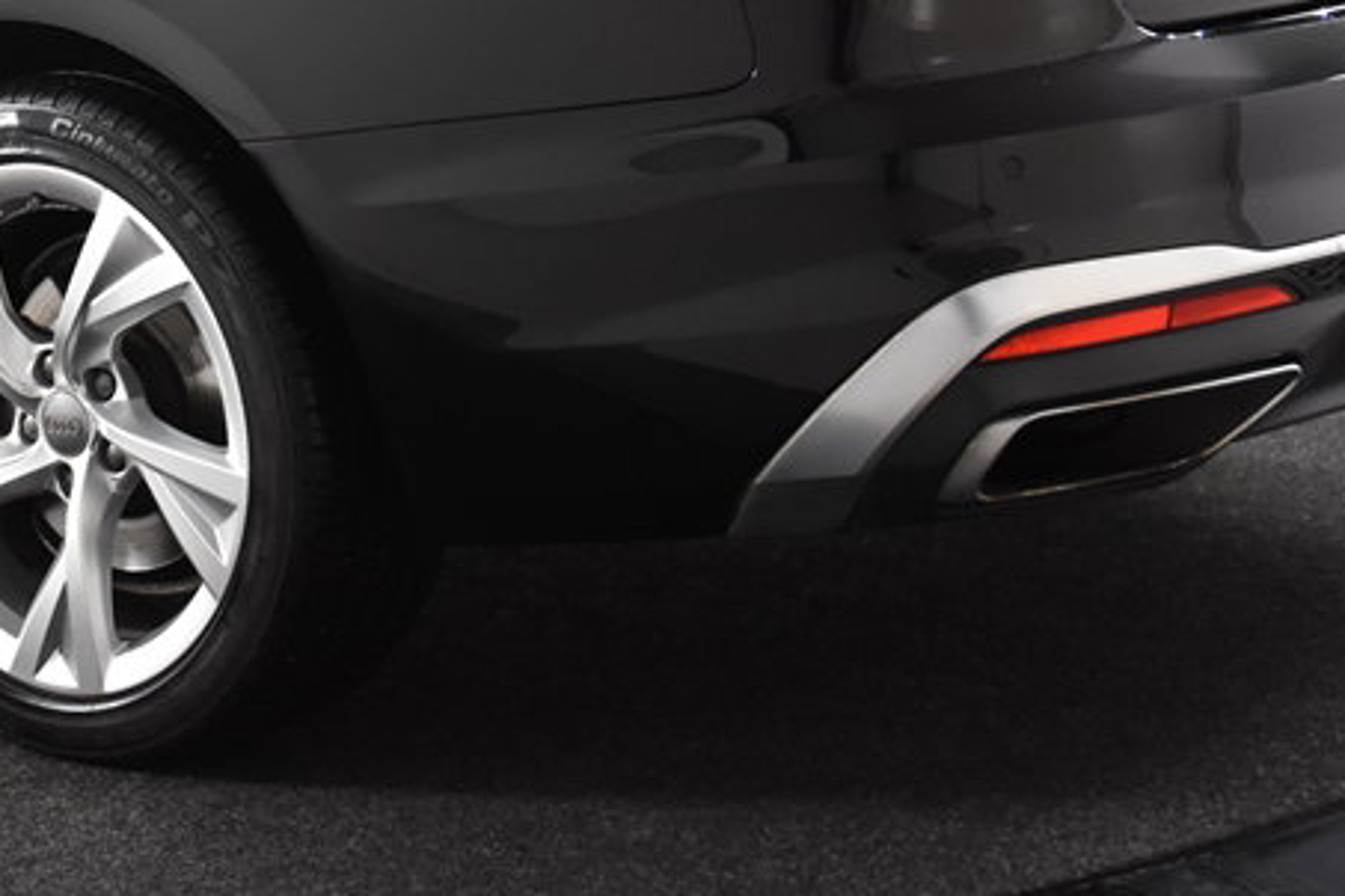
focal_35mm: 105
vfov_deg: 12.8
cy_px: -34
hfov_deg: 18.8
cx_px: -36
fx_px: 3927
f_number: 4
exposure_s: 1/60
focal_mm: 31
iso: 1600
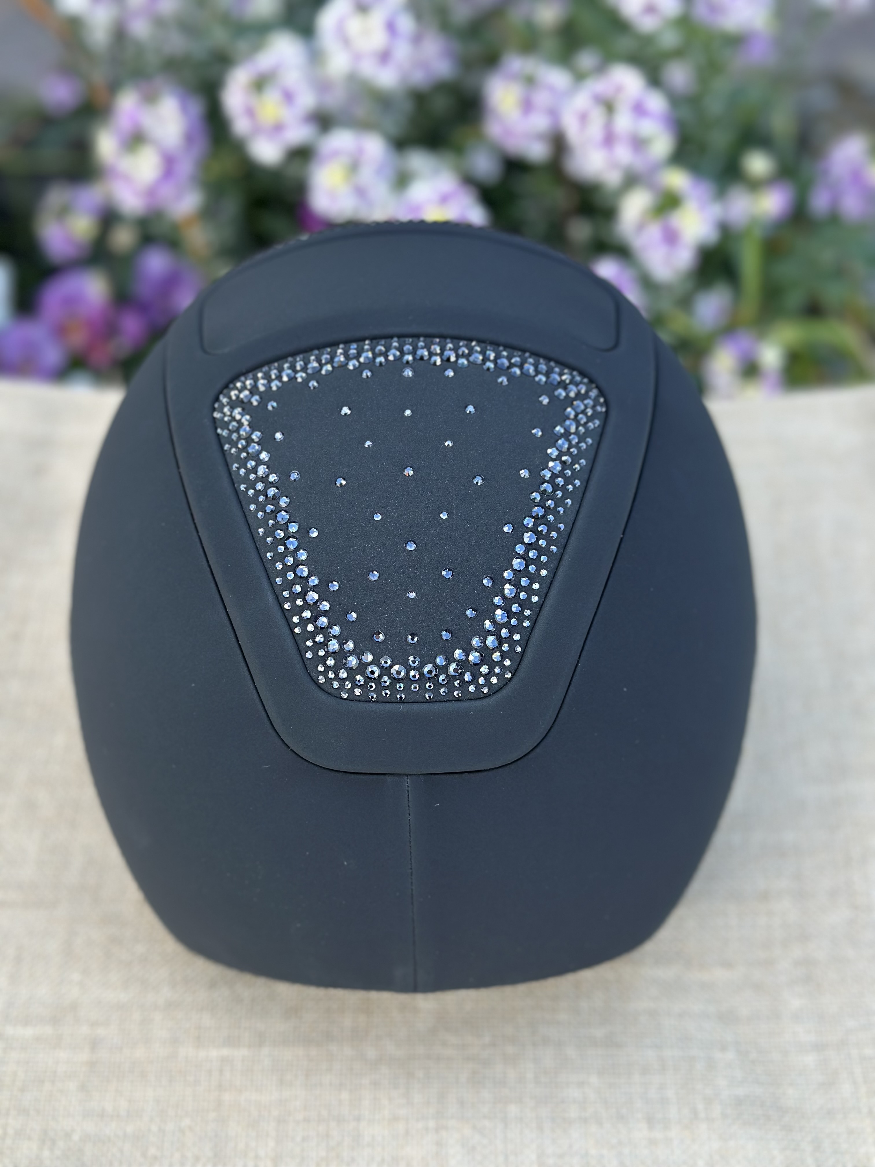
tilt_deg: -47.1
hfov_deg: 30.3
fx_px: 1618
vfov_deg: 39.7
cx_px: 438
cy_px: 584
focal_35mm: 48
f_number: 1.78
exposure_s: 1/342
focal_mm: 6.86
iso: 80
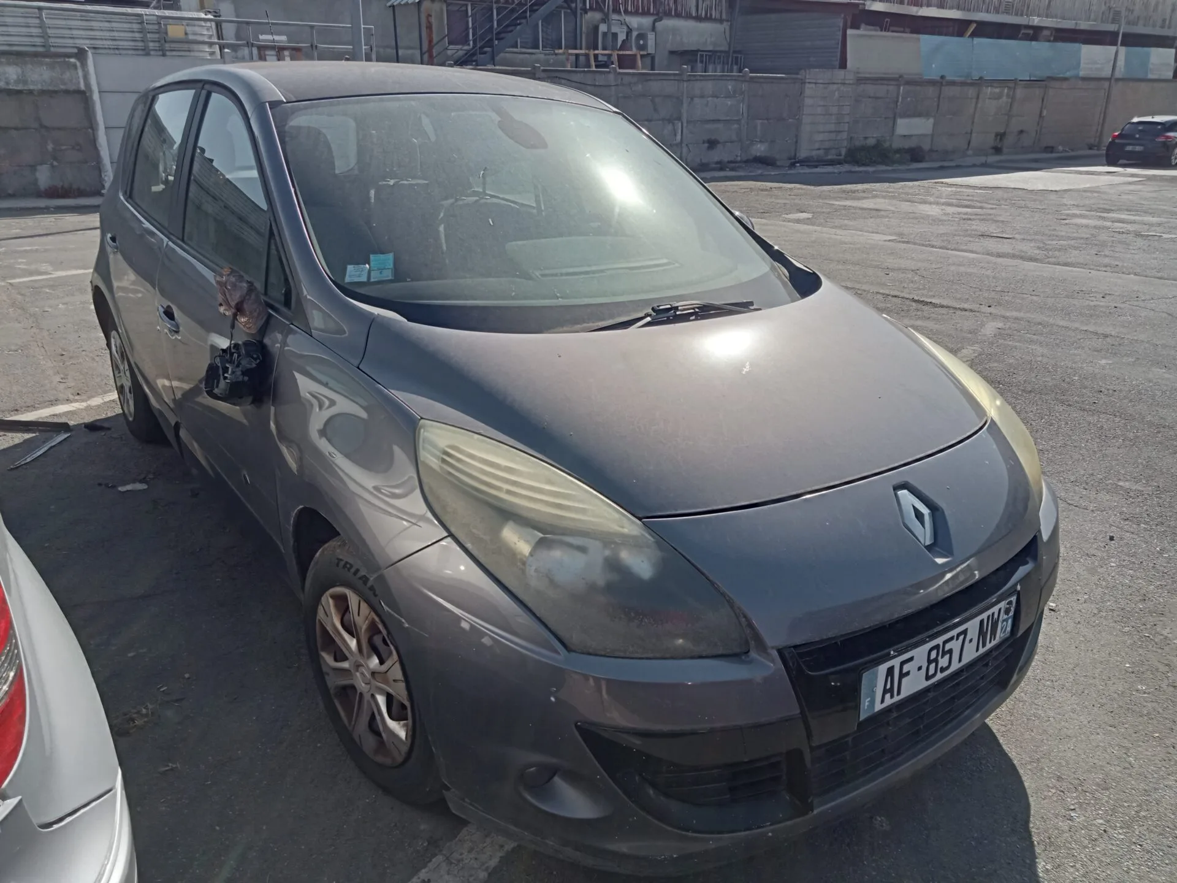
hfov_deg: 63.4
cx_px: 588
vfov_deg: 49.7
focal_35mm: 28
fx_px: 952
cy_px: 442
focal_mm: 3.46
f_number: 2.2
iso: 100
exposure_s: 1/1081
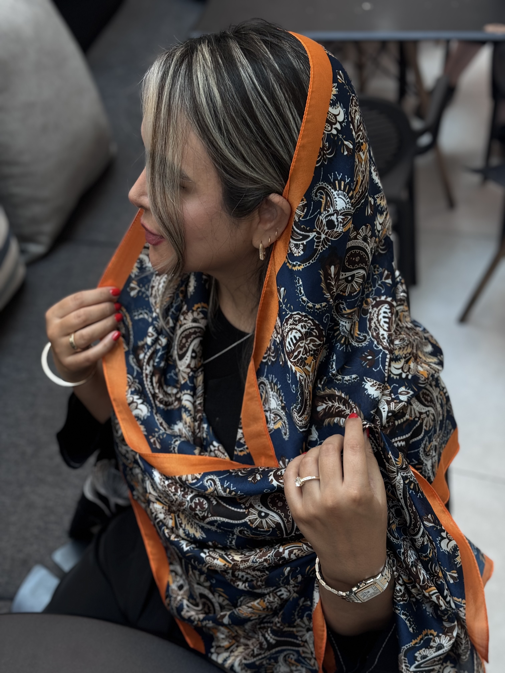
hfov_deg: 30.3
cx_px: 252
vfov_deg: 39.7
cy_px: 336
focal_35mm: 48
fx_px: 934
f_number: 1.78
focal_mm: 6.76
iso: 50
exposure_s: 1/50
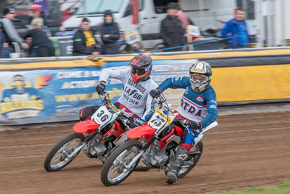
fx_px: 2726
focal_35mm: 338
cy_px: 126
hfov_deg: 6.1
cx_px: 160
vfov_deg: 4.1
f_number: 8
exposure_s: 1/200
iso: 400
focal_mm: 200
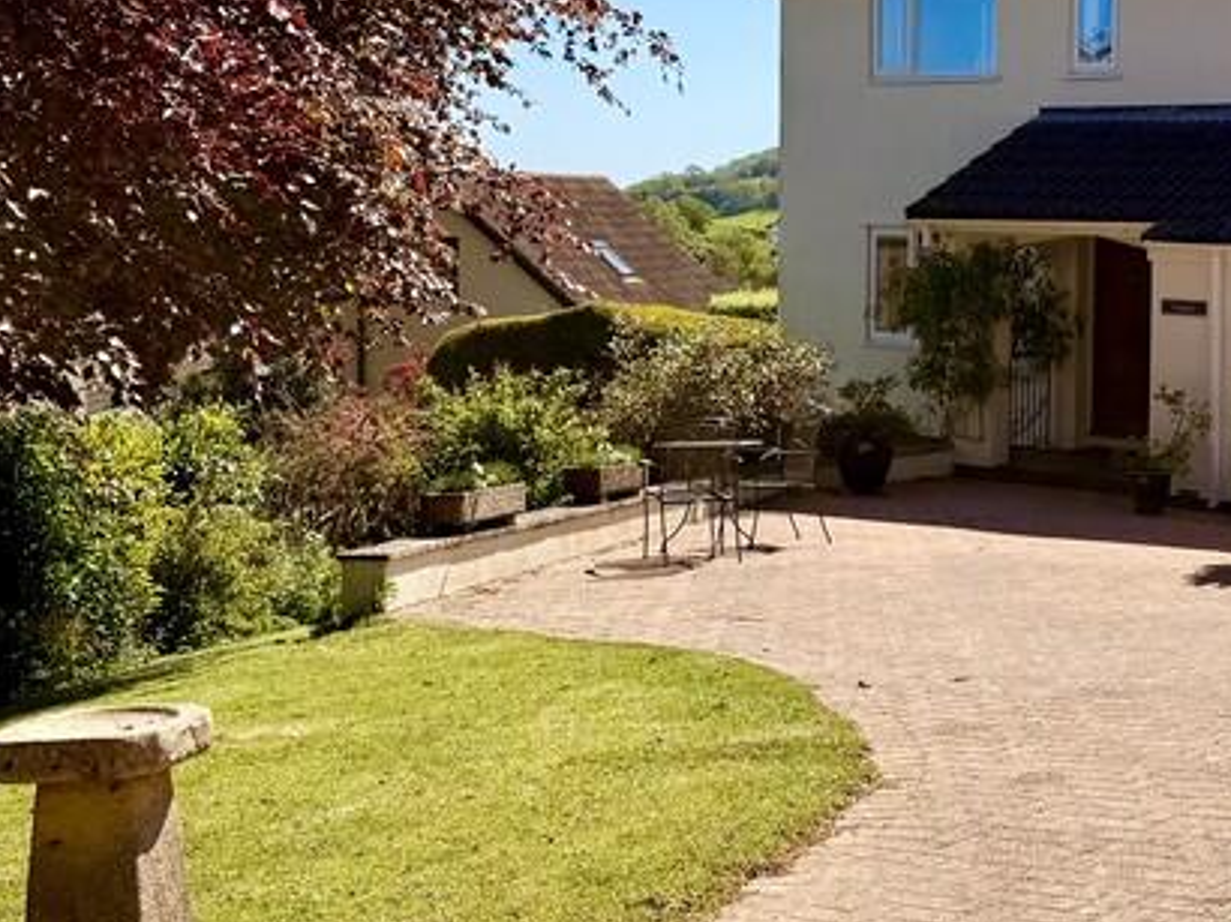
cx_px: 1171
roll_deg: -0.8
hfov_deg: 30.4
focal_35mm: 60
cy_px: 315
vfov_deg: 24.3
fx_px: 2132
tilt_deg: -1.8
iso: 80
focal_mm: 6.76
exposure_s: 1/5714
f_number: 1.78
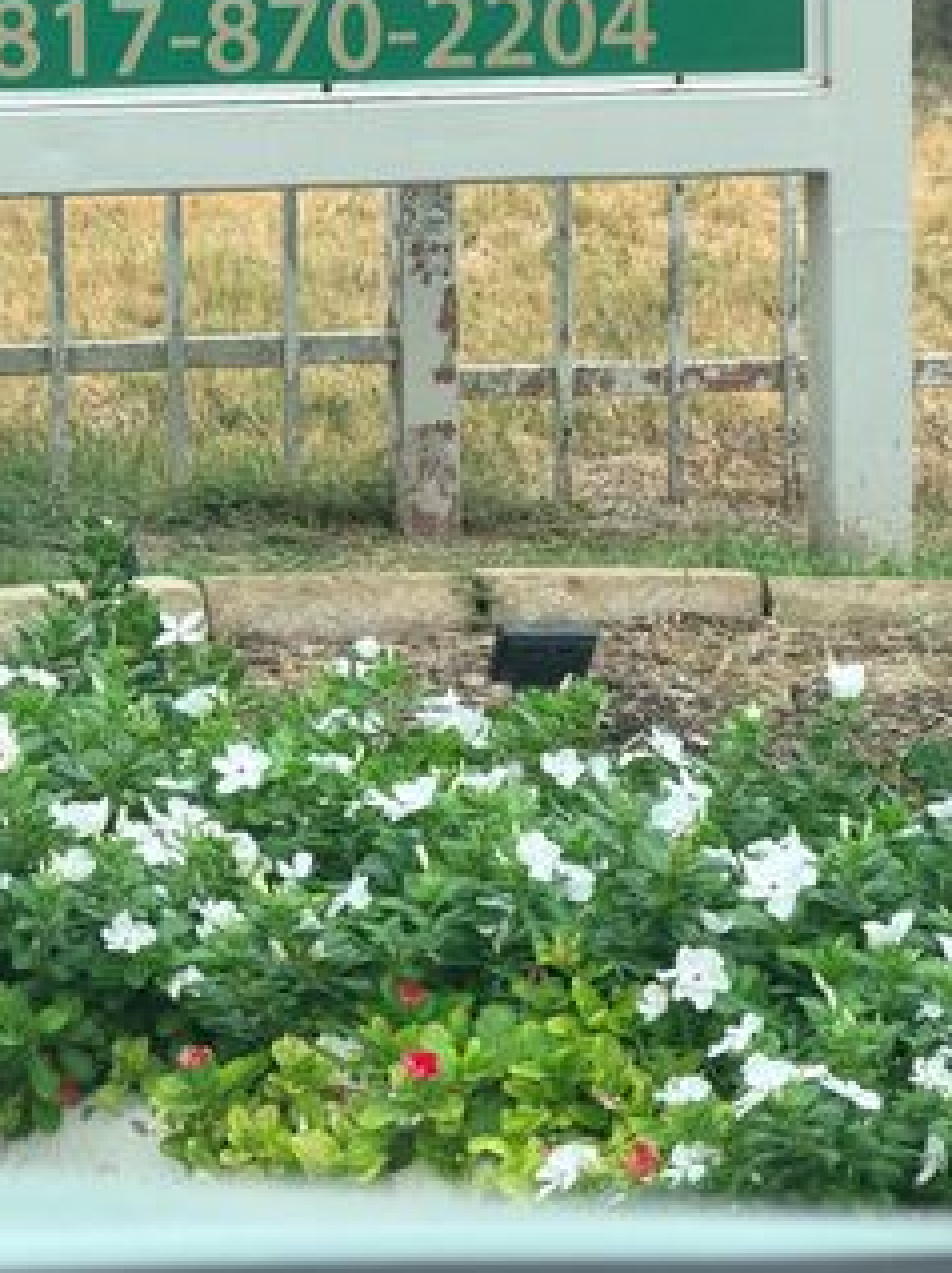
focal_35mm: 210
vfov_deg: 9.4
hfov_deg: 7.1
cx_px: 196
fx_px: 7711
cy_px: -6
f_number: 2.8
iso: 50
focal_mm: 16.89
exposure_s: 1/321
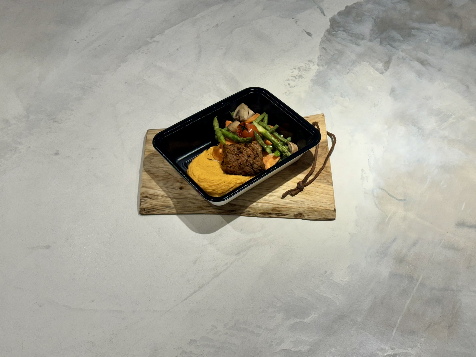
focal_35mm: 48
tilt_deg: -45.9
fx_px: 660
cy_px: 178
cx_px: 238
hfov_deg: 39.7
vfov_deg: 30.3
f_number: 1.78
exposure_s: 1/100
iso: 50
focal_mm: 6.76
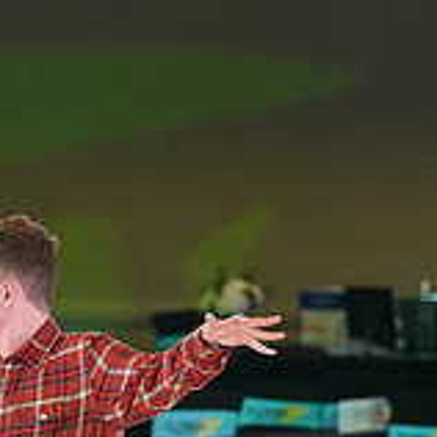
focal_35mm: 389
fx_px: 5556
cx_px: -84
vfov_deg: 4.5
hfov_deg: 4.5
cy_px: 667
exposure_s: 1/500
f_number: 2.8
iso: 2500
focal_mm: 125
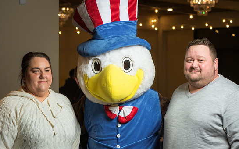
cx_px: 115
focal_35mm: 114
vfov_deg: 11.5
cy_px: 83
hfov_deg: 18.3
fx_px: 742
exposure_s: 1/160
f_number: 5.6
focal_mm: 105
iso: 800
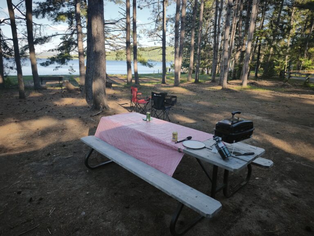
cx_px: 157
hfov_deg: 73.9
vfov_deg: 58.9
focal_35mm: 23
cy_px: 118
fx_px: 209
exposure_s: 1/700
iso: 50
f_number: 1.62
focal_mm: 6.45
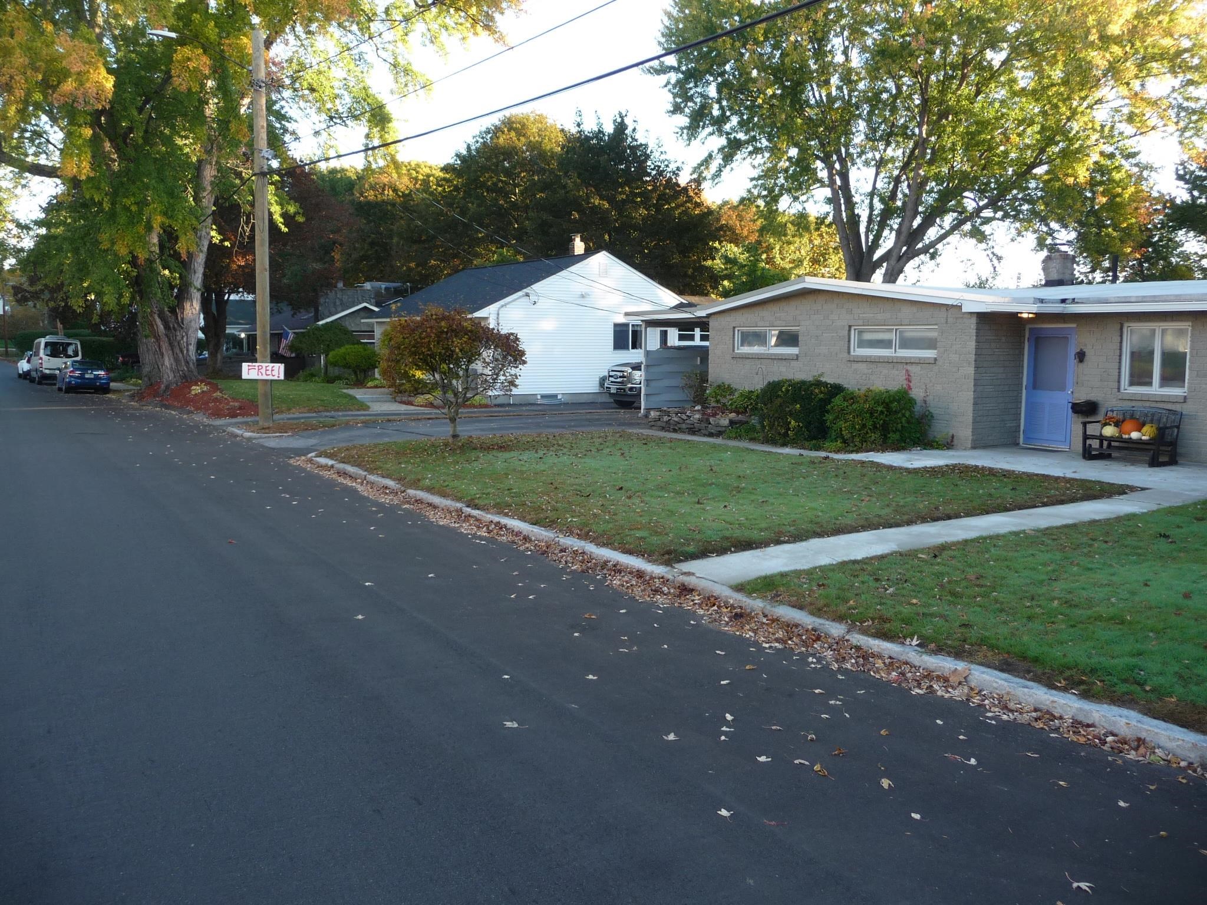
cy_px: 452
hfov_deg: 63.4
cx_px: 604
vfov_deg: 49.7
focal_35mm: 28
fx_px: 976
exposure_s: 1/80
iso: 100
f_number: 3.3
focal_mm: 4.7
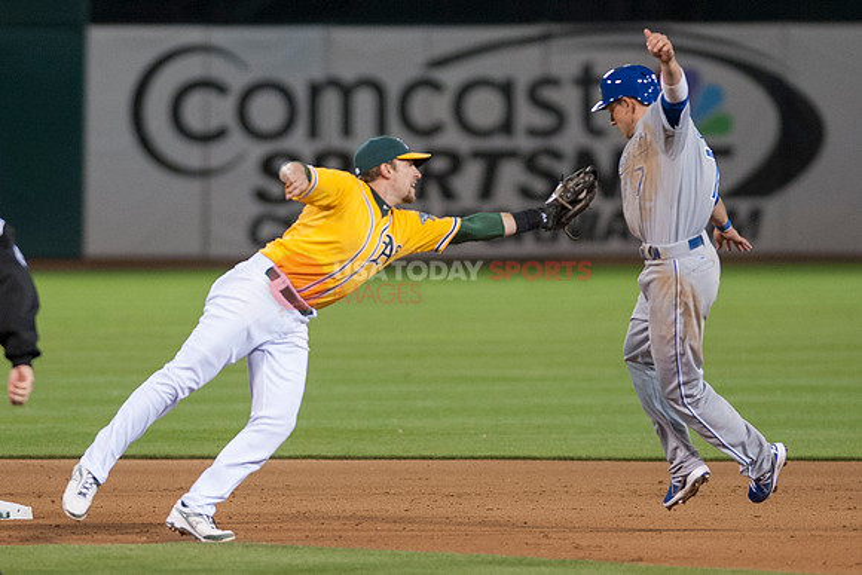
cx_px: 431
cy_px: 288
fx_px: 7185
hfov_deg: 6.9
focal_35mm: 300
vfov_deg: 4.6
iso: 2500
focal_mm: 300
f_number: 2.8
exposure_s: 1/1600
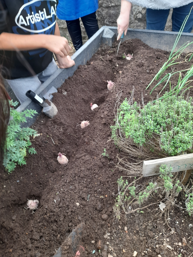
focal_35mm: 25
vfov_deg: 69.4
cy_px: 128
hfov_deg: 54.9
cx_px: 96
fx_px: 186
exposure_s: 1/50
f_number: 2
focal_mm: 4.6
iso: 20
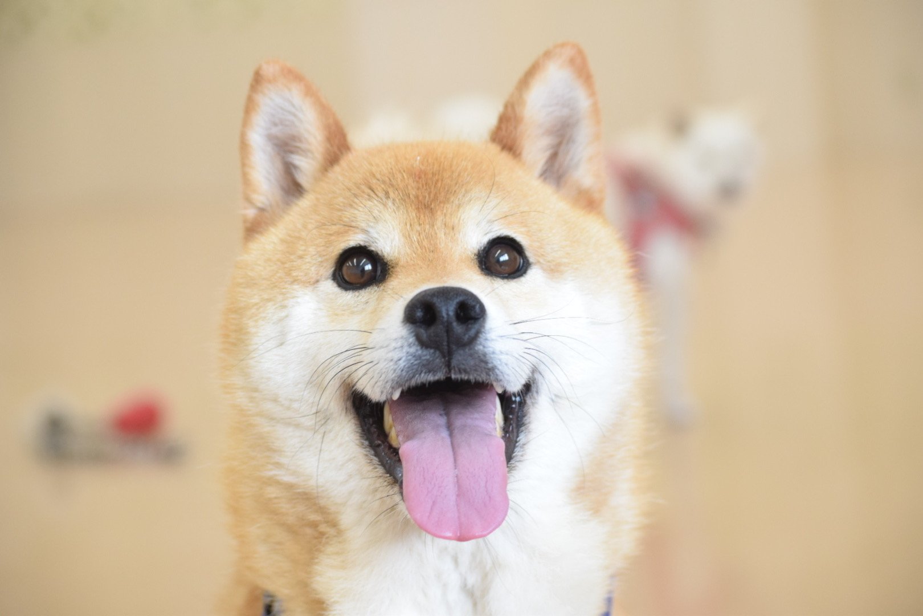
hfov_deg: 24.6
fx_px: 2115
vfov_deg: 16.6
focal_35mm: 82
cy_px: 308
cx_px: 462
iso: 900
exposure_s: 1/200
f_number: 4
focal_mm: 55
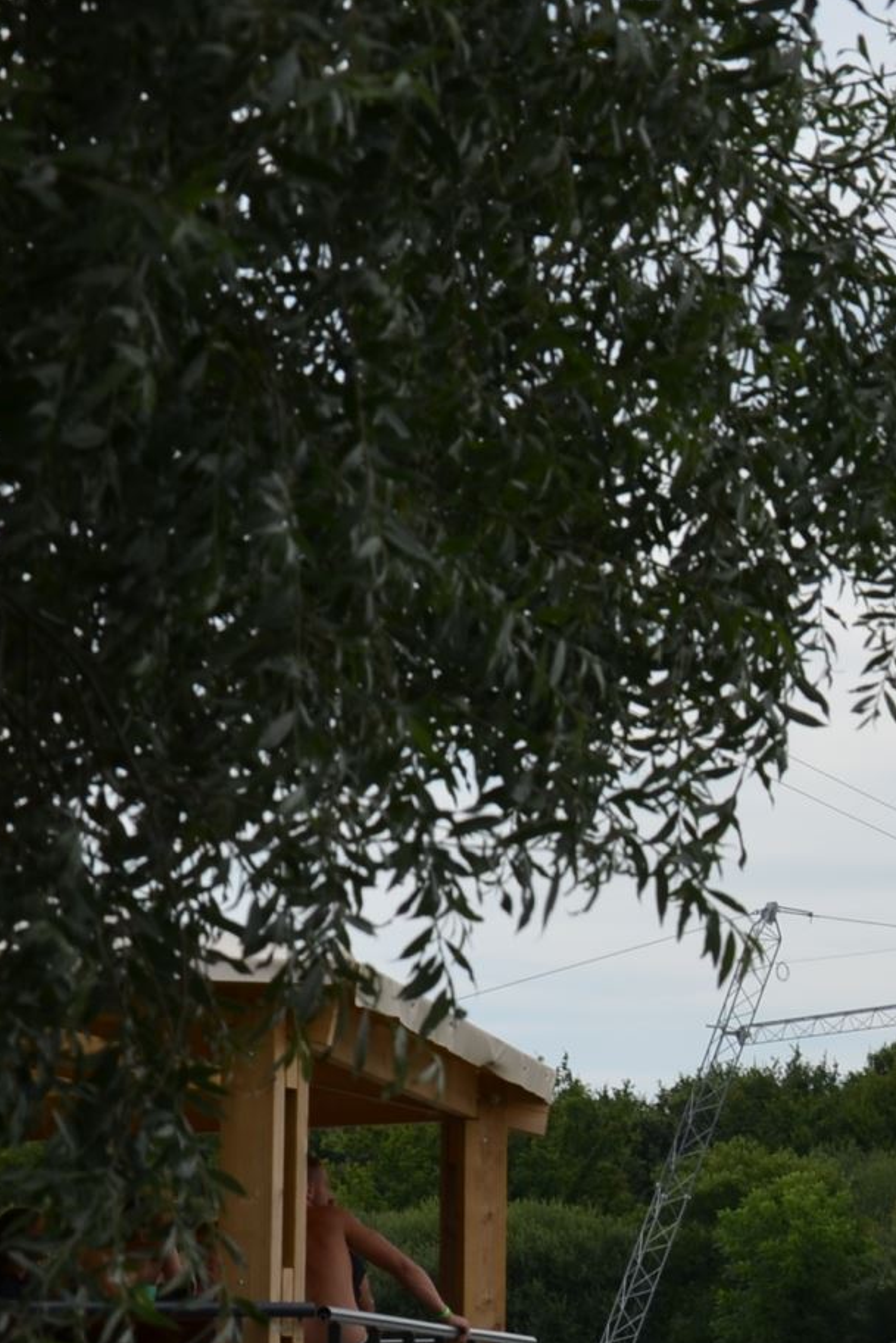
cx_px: 1799
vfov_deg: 13.7
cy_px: 1160
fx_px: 5538
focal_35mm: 148
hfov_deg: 8.7
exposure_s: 1/250
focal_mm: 35
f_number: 8
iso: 110
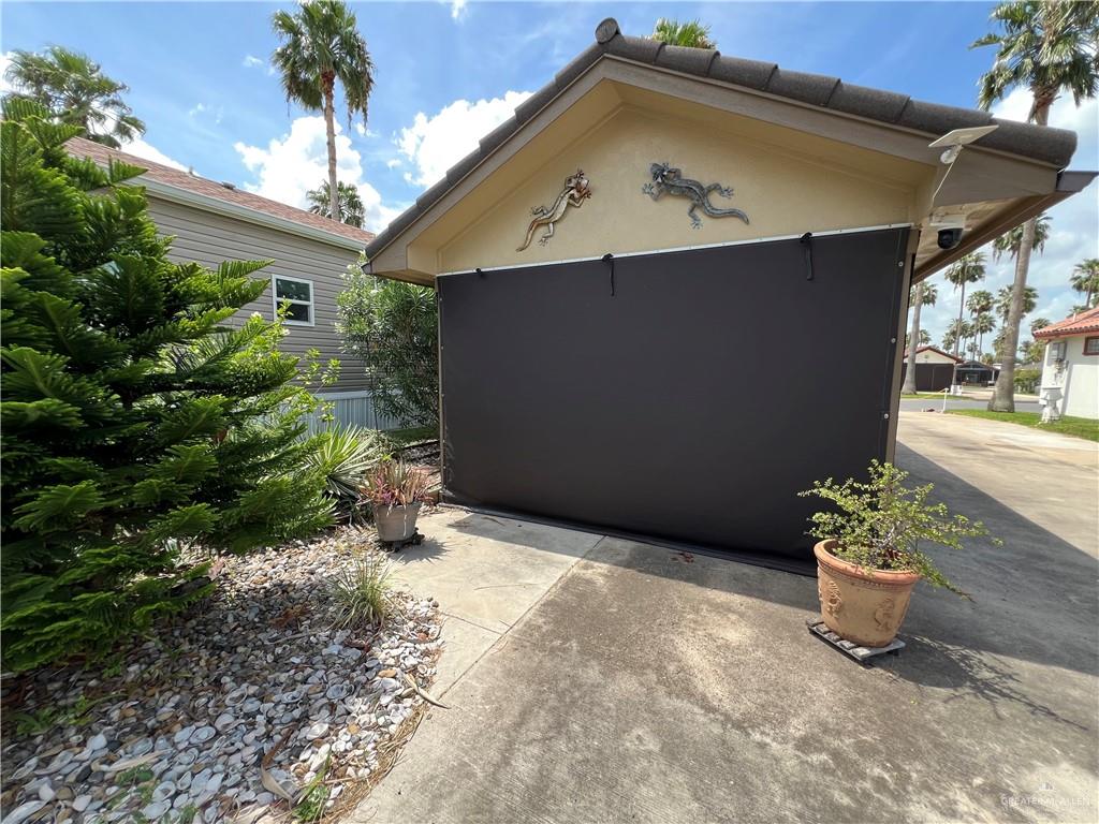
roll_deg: -0.1
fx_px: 413
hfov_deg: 106.2
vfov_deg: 89.9
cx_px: 550
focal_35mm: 13
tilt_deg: -6.2
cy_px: 412
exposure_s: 1/279
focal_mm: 1.57
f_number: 1.8
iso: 32
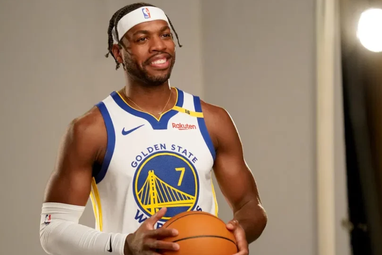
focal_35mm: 212
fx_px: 2250
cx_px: 200
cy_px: 149
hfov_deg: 9.7
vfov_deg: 6.5
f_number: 2.8
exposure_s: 1/400
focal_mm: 168
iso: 6400
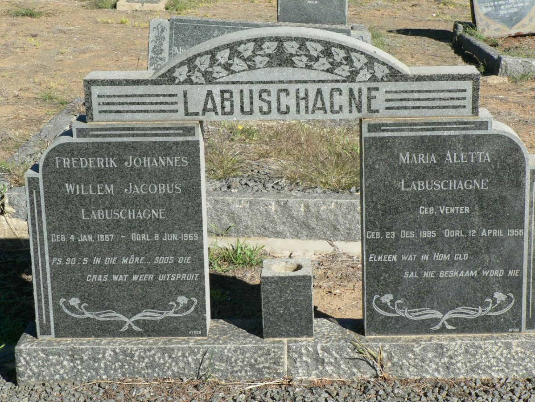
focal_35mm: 71
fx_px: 1097
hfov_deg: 27.4
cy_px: 201
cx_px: 268
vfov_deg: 20.7
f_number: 5.6
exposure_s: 1/400
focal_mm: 11.8
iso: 100
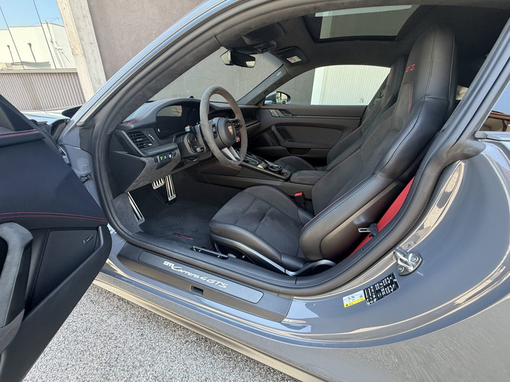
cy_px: 191
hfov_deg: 102.1
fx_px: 206
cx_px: 255
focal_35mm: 14
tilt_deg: -24.5
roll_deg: -1.5
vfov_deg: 85.7
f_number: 2.2
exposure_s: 1/121
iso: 125
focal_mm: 2.22
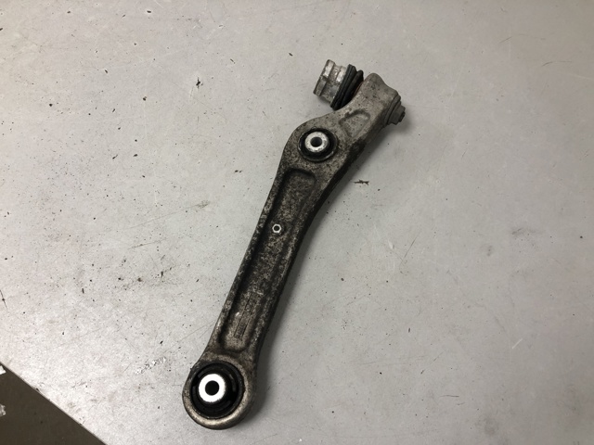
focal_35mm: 28
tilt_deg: -71.2
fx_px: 480
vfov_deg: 49.7
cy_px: 222
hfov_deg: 63.4
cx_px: 297
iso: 40
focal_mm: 4
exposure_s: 1/33
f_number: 1.8
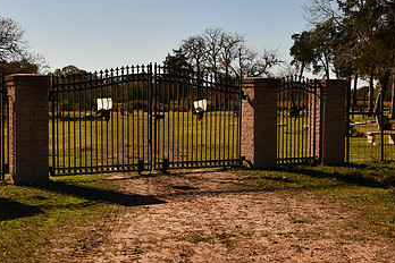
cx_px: 204
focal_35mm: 65
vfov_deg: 20.9
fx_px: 713
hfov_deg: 31.0
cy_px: 105
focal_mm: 26
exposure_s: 1/400
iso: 125
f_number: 13
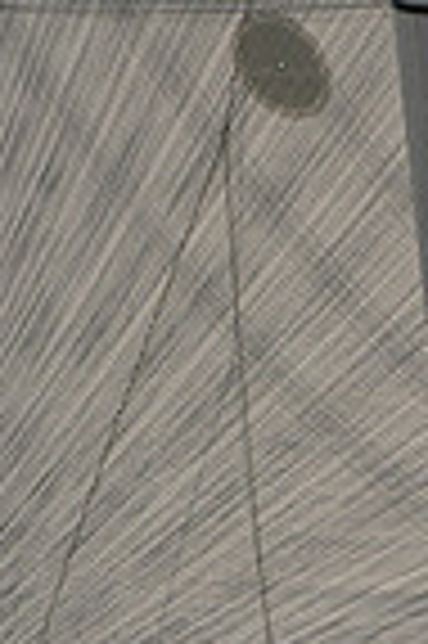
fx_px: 29101
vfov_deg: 1.3
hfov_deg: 0.8
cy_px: 901
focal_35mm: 1628
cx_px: 291
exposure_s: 1/800
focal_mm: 400
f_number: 8
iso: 250
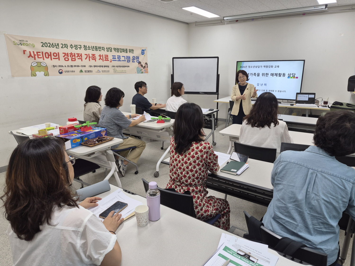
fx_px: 236
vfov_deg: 58.9
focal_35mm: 23
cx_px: 178
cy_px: 133
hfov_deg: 73.9
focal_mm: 5.4
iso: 64
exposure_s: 1/120
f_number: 1.8
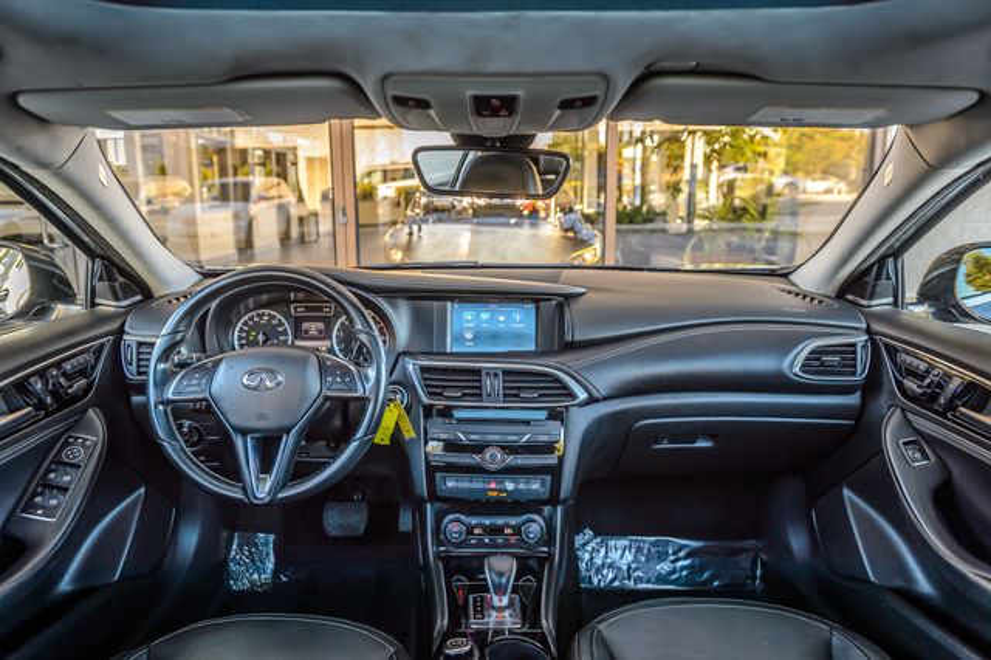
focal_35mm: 25
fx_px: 679
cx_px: 486
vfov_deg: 51.8
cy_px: 324
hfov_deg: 72.2
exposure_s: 1/100
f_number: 4
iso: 400
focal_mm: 24
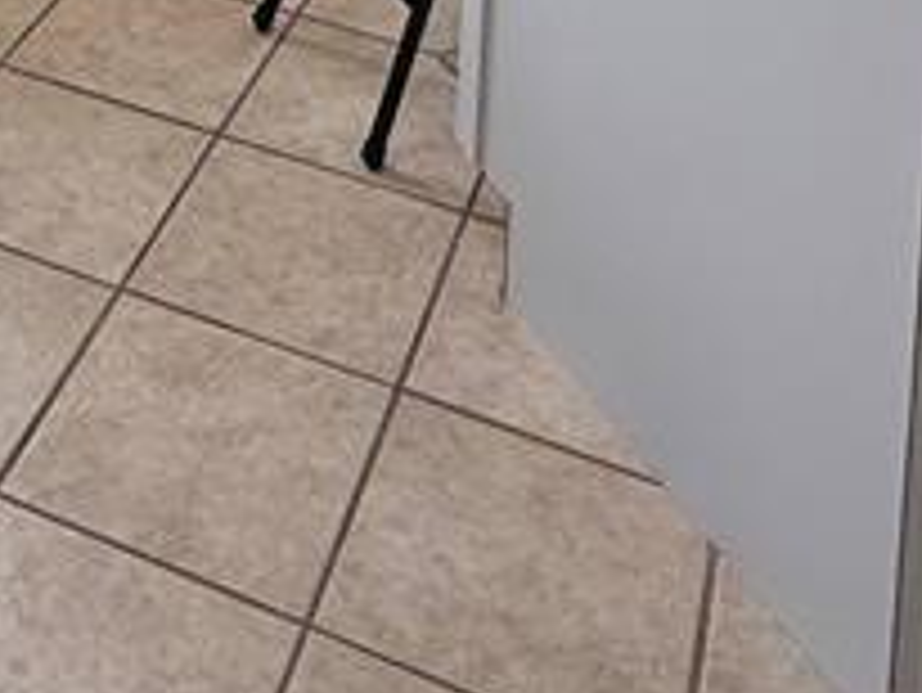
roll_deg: -2.1
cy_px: -837
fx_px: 1866
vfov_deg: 15.2
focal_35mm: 70
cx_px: 22
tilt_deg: -4.1
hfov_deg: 26.4
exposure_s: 1/120
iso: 125
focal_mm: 2.22
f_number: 2.2
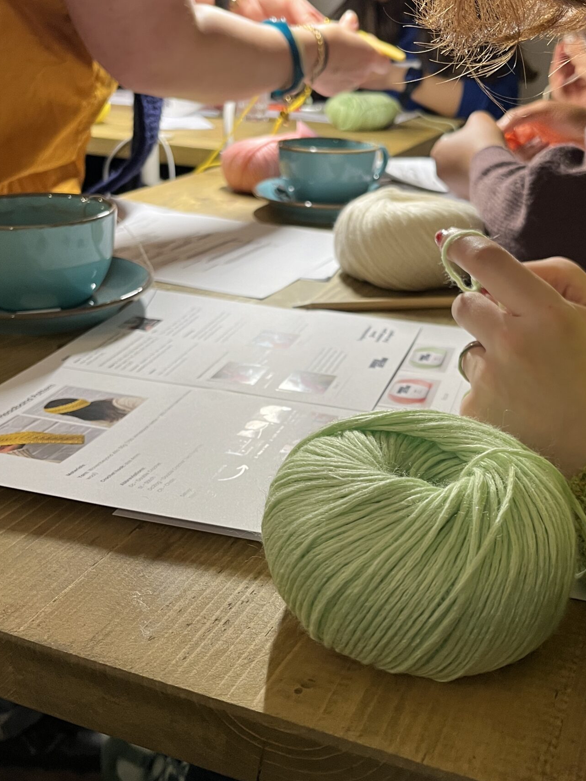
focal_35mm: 39
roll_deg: -1.9
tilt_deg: -22.2
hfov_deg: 36.7
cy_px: 351
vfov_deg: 47.8
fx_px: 880
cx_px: 355
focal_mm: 5.1
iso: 160
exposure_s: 1/50
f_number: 1.6
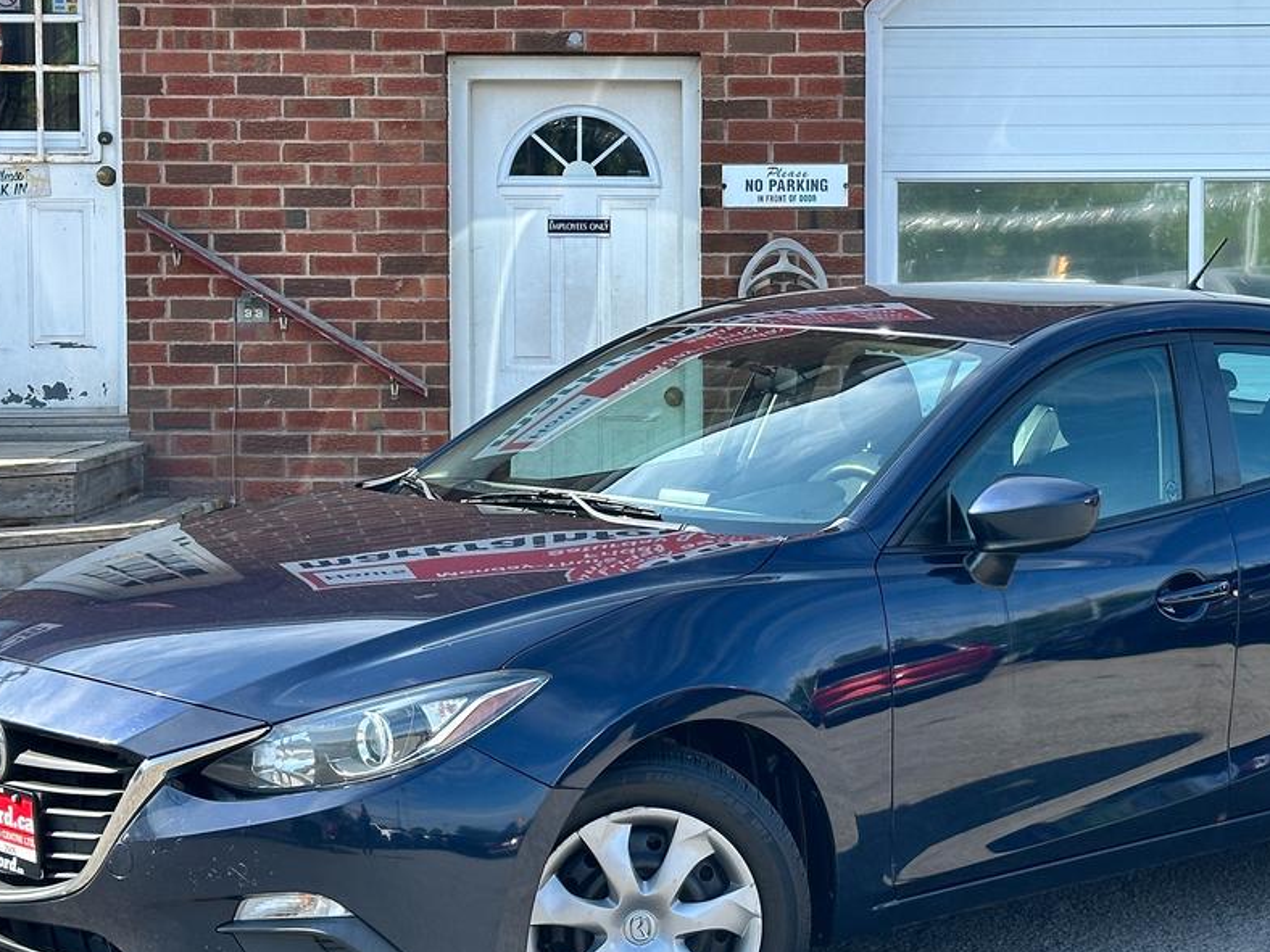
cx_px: 801
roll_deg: +0.7
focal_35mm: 78
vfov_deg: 18.9
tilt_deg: -2.3
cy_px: 404
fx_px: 2862
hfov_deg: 24.9
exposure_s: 1/1185
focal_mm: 6.86
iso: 64
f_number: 1.78
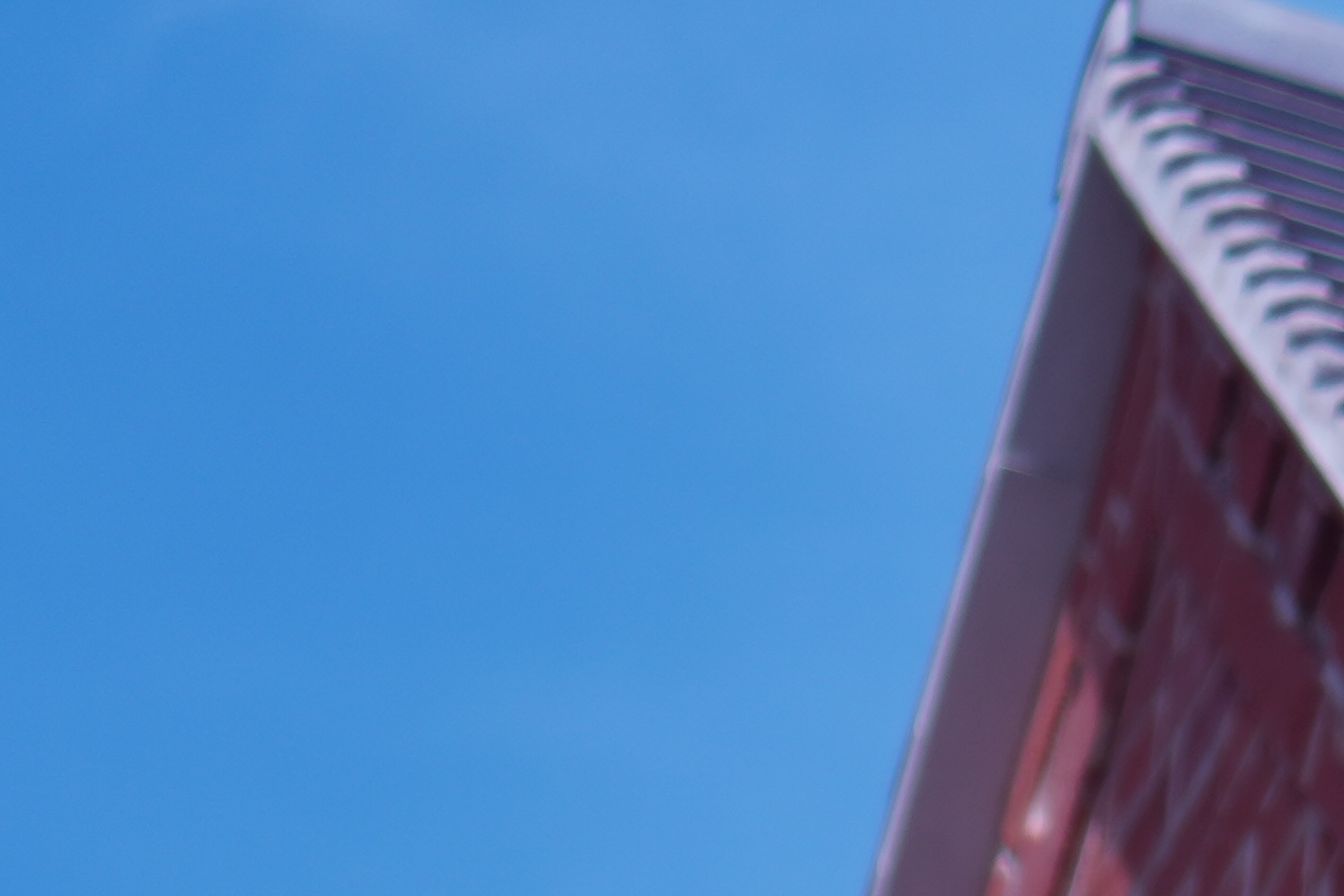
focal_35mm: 247
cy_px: 1729
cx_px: 2994
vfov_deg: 5.5
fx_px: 9235
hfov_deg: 7.8
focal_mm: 35
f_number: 1.8
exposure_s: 1/160
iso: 50
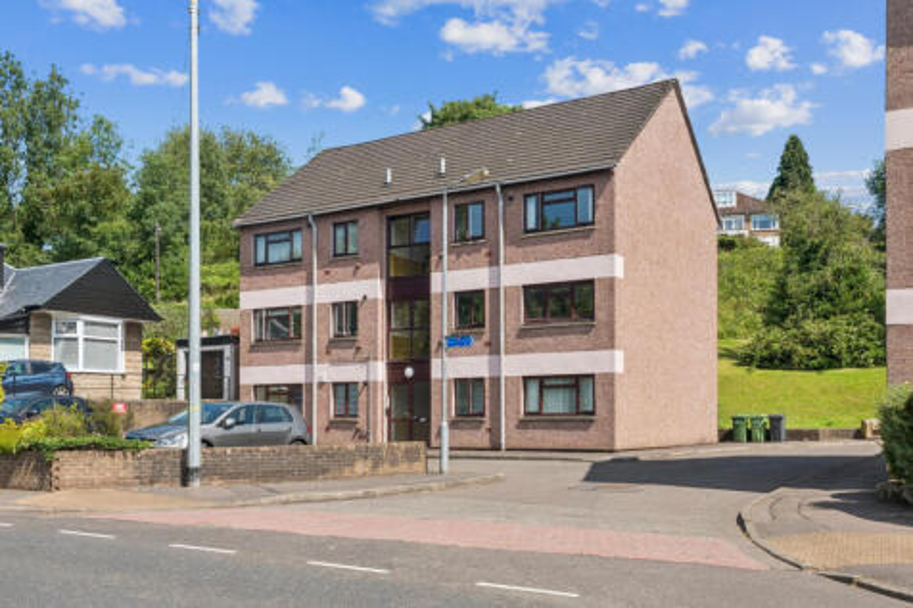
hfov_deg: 53.1
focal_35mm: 36
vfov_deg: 36.8
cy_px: 304
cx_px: 456
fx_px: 913
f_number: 16
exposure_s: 1/200
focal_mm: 24
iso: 320
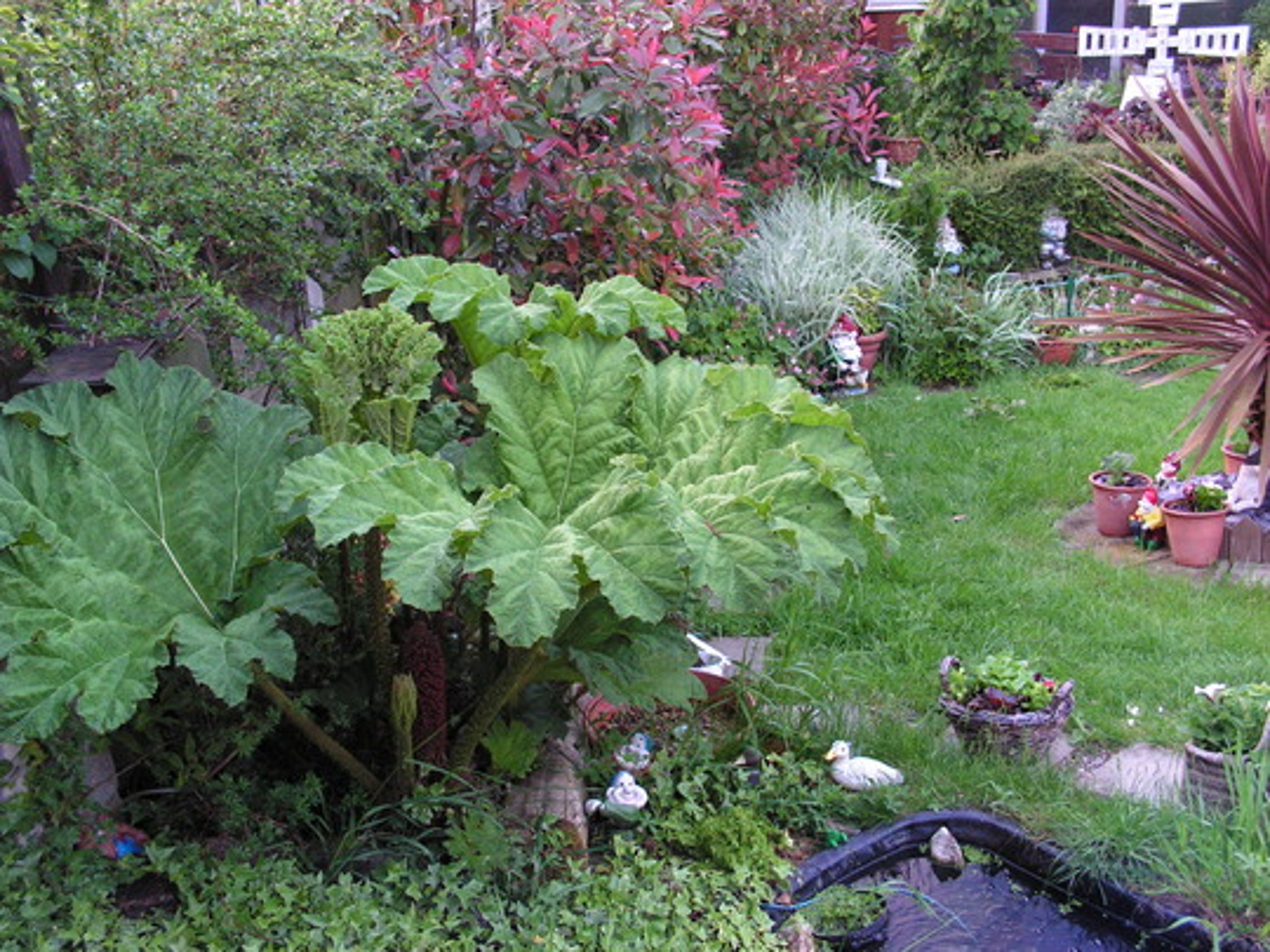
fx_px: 1651
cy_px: 476
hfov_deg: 42.1
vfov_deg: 32.2
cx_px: 635
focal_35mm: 45
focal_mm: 7.6
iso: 200
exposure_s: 1/40
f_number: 3.2
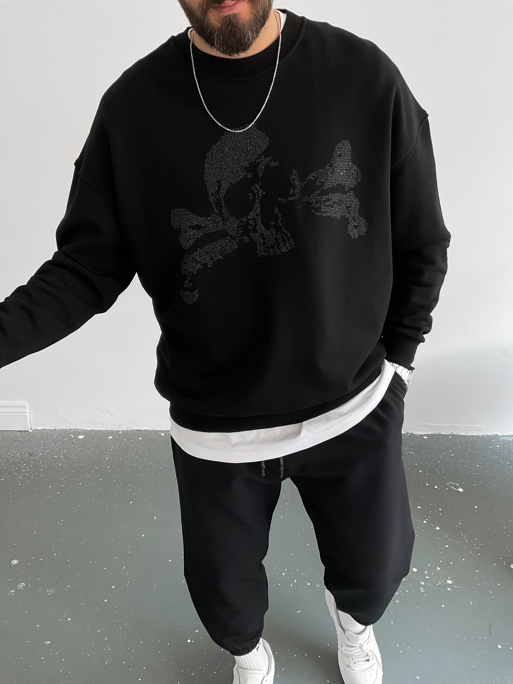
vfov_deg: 61.7
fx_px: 573
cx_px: 256
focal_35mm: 29
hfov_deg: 48.2
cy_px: 342
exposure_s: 1/120
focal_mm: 3
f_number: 1.8
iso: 50
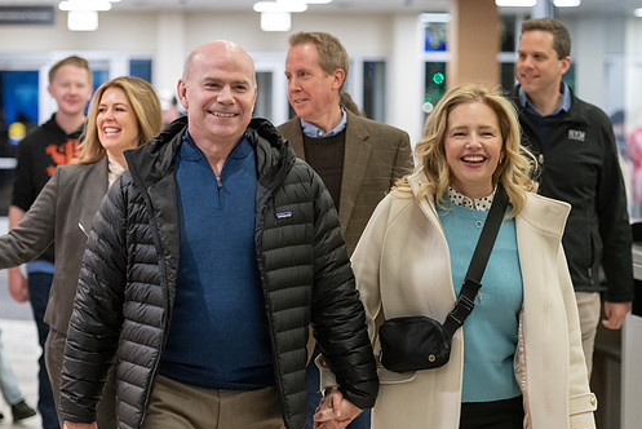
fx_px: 2819
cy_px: 197
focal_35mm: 158
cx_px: 425
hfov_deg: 13.0
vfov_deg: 8.7
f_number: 2.8
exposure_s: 1/200
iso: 2000
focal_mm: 95
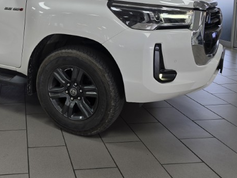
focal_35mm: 40
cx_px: 35
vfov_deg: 34.7
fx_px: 274
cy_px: 33
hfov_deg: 43.7
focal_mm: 6.3
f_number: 1.7
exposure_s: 1/59.5
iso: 20
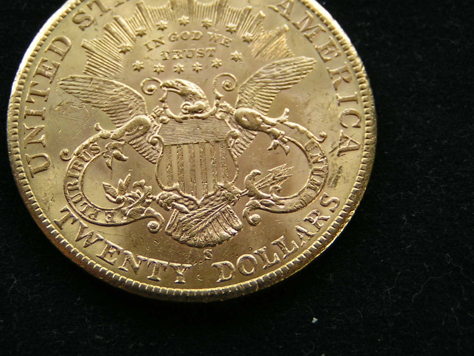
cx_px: 209
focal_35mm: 76
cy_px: 160
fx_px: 1041
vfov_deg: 19.4
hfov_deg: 25.6
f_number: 3.2
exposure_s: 1/100
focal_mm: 9.7
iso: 50
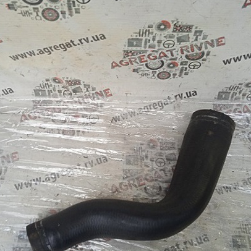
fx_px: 320
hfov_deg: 42.8
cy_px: 141
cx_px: 121
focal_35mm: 39
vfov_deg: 42.8
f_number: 2.2
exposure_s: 1/33.3
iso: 244
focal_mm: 3.43
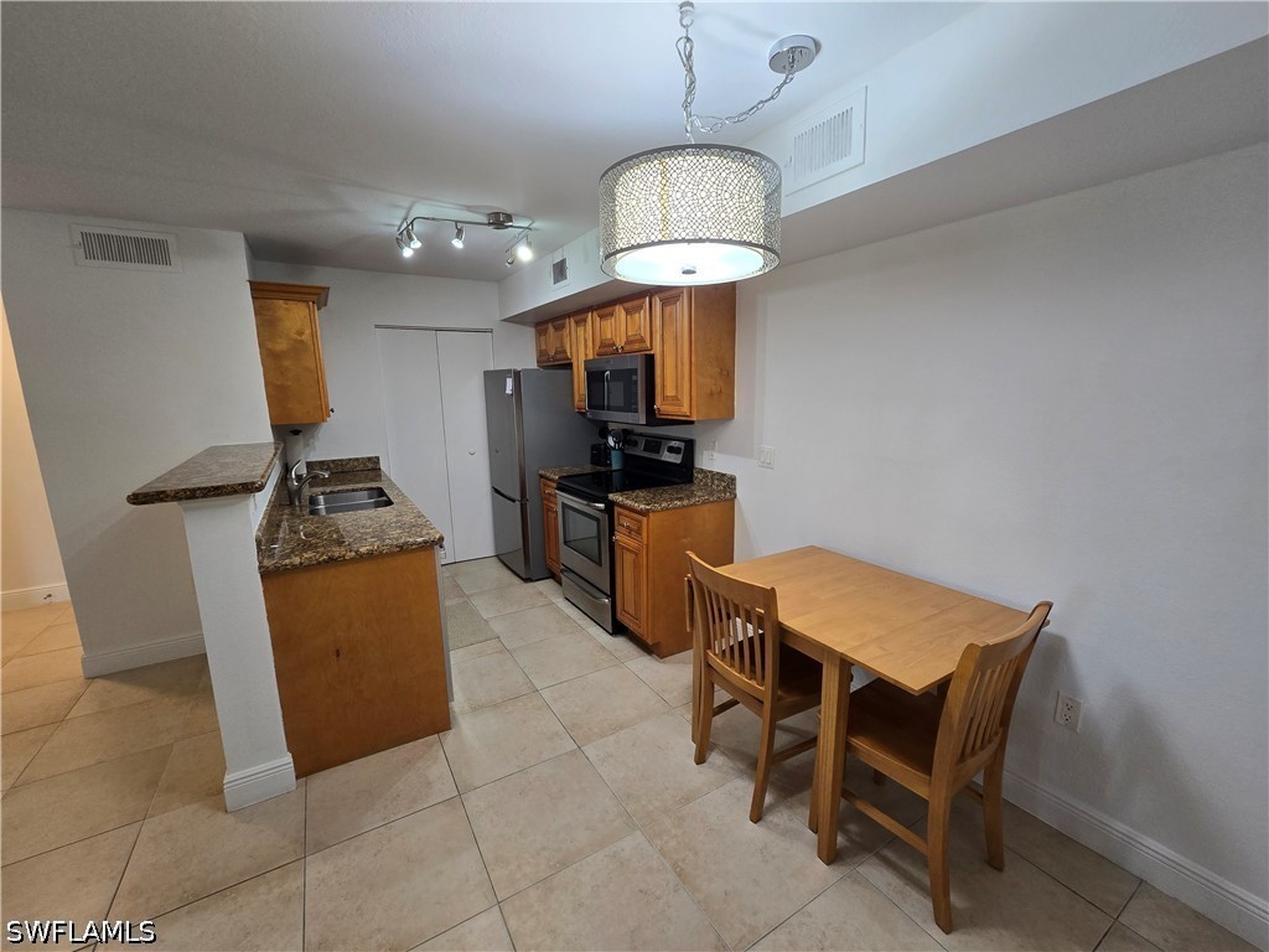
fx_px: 477
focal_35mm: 13
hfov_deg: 106.2
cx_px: 634
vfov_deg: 89.9
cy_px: 476
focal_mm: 2.2
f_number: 2.2
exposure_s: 1/60
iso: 125
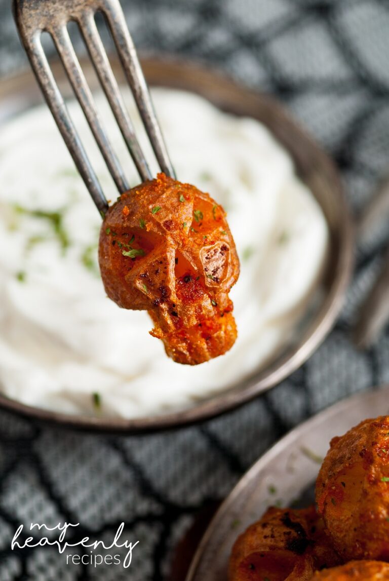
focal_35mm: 82
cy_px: 290
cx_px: 194
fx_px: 1333
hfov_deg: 16.6
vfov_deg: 24.6
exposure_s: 1/250
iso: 100
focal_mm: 55
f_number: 3.3
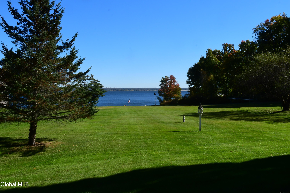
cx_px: 145
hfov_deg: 53.1
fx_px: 290
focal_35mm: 36
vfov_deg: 36.9
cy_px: 96
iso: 500
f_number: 22
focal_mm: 18
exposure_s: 1/160
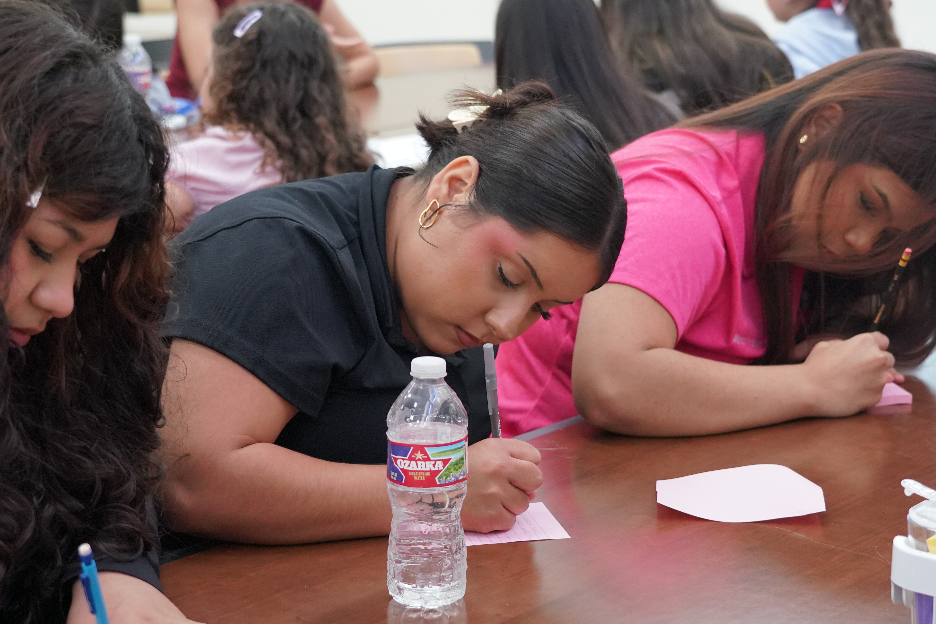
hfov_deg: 26.0
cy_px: 377
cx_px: 447
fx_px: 2028
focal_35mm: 78
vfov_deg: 17.5
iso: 3200
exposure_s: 1/160
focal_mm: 44
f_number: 4
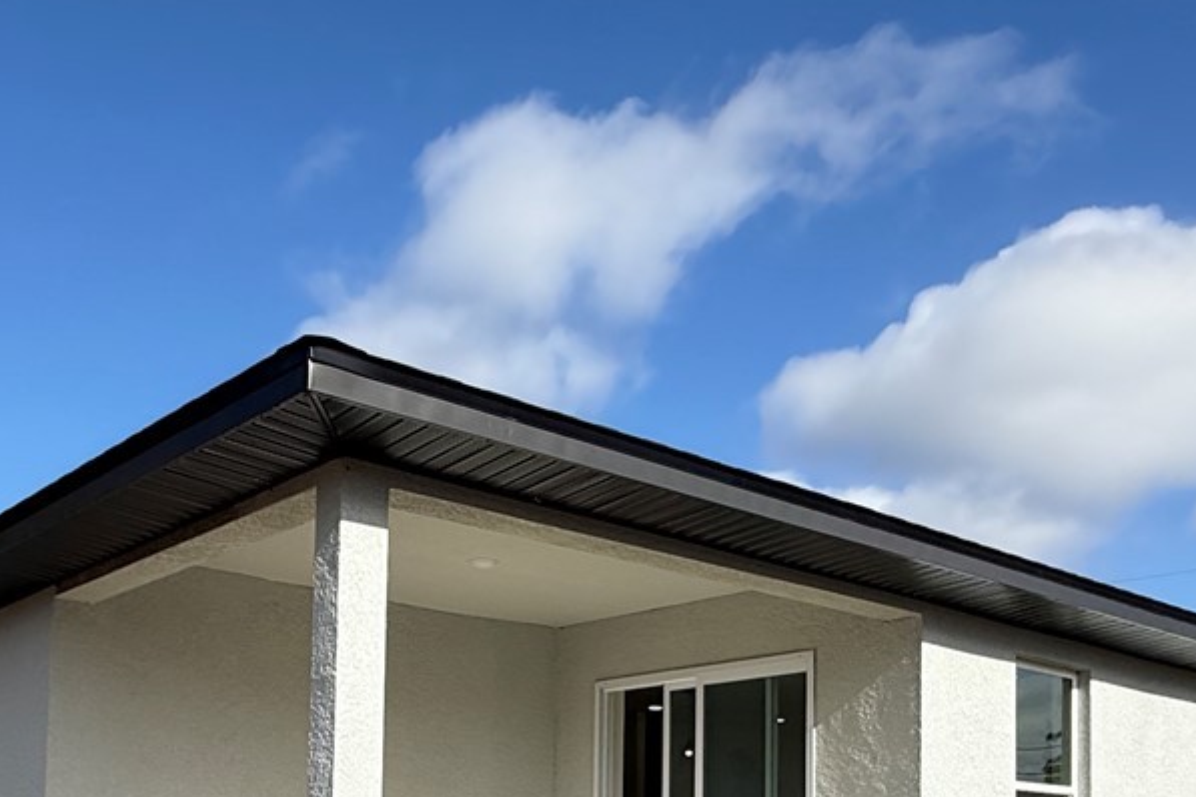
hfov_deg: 49.2
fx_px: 1296
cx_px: 465
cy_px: 793
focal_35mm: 39
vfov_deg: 31.7
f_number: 2.2
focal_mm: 2.22
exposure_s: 1/2841
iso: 50
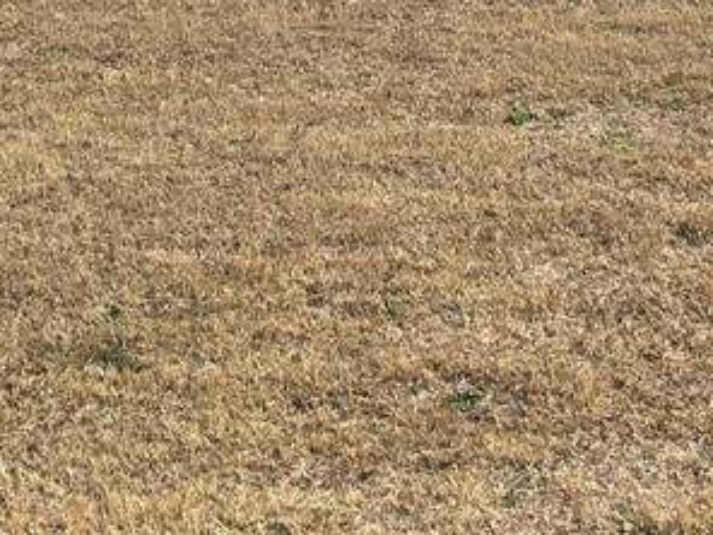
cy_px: -311
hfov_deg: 21.6
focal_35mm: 90
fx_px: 1854
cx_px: 540
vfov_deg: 15.0
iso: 50
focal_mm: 5.1
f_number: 1.6
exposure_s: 1/5556
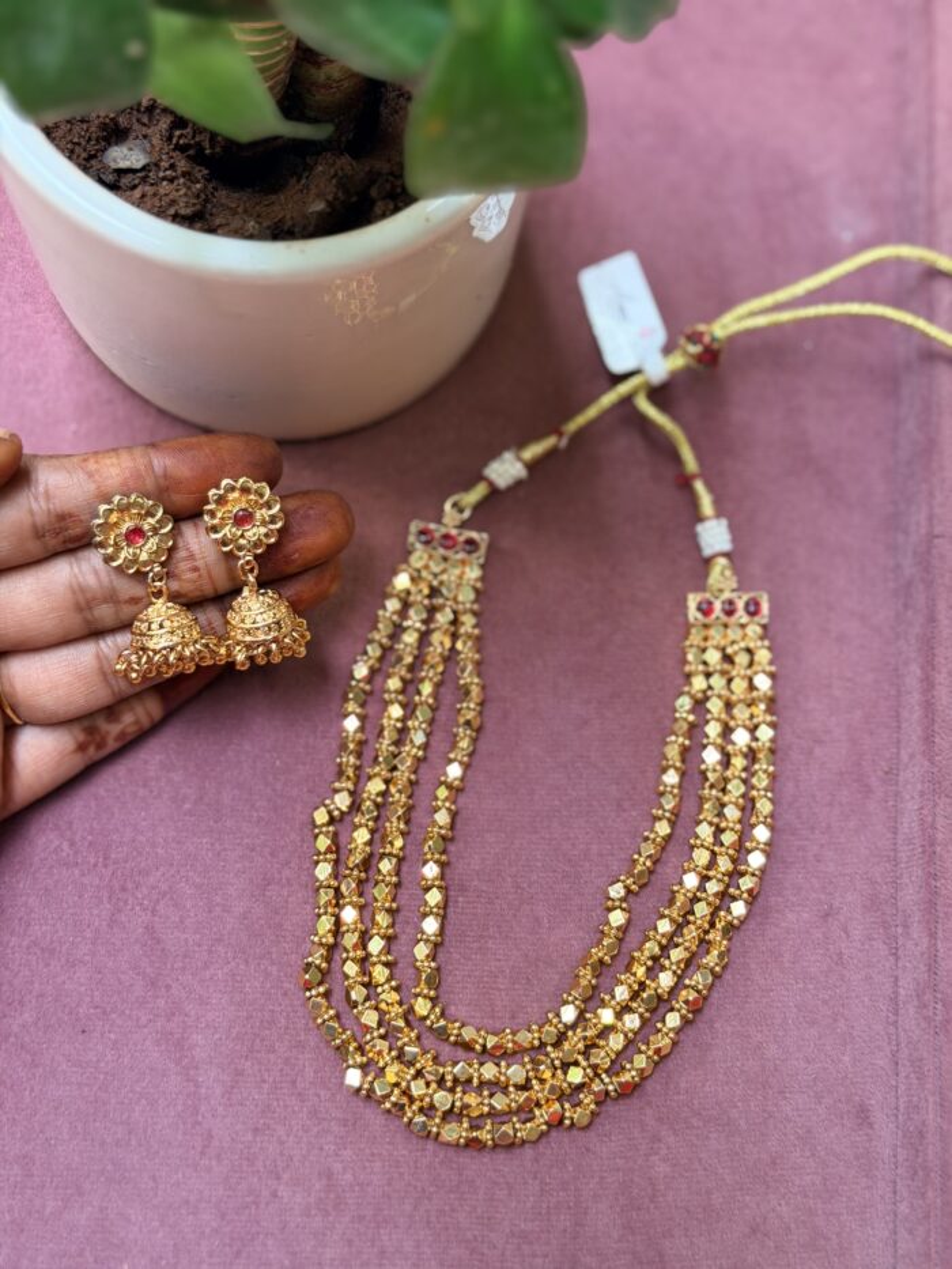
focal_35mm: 48
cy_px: 634
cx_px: 476
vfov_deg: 39.7
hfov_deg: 30.3
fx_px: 1760
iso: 100
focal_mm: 6.76
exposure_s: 1/60
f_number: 1.78
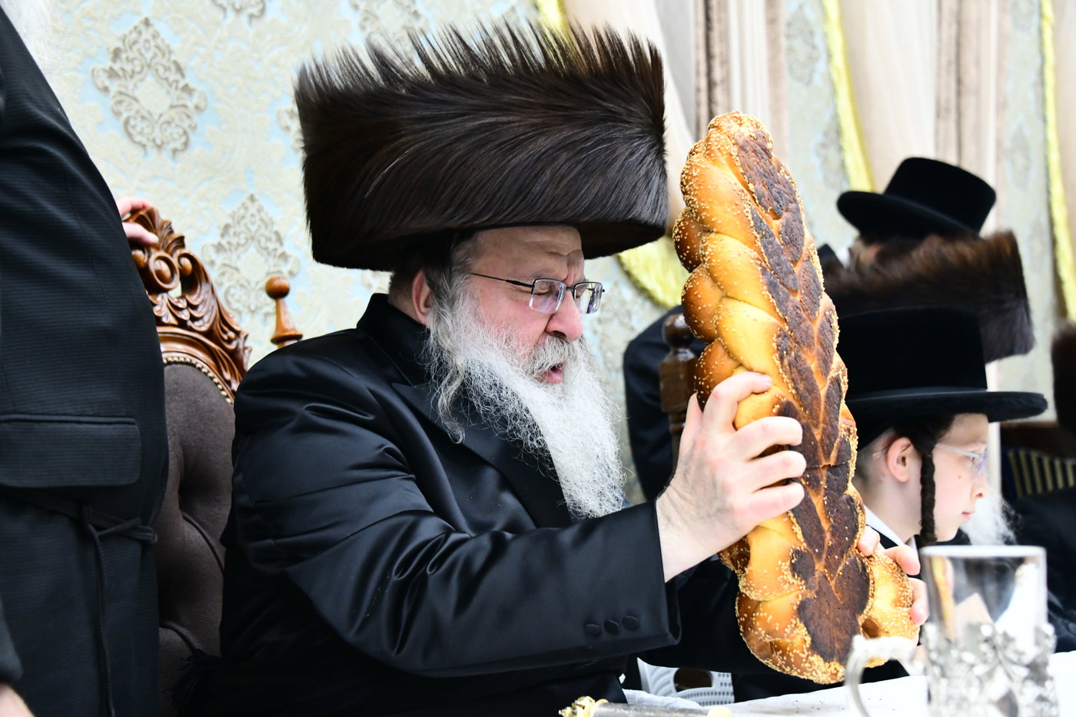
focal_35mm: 65
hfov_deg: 31.0
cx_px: 538
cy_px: 358
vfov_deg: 20.9
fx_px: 1942
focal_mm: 65
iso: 3200
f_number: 5.6
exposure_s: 1/160
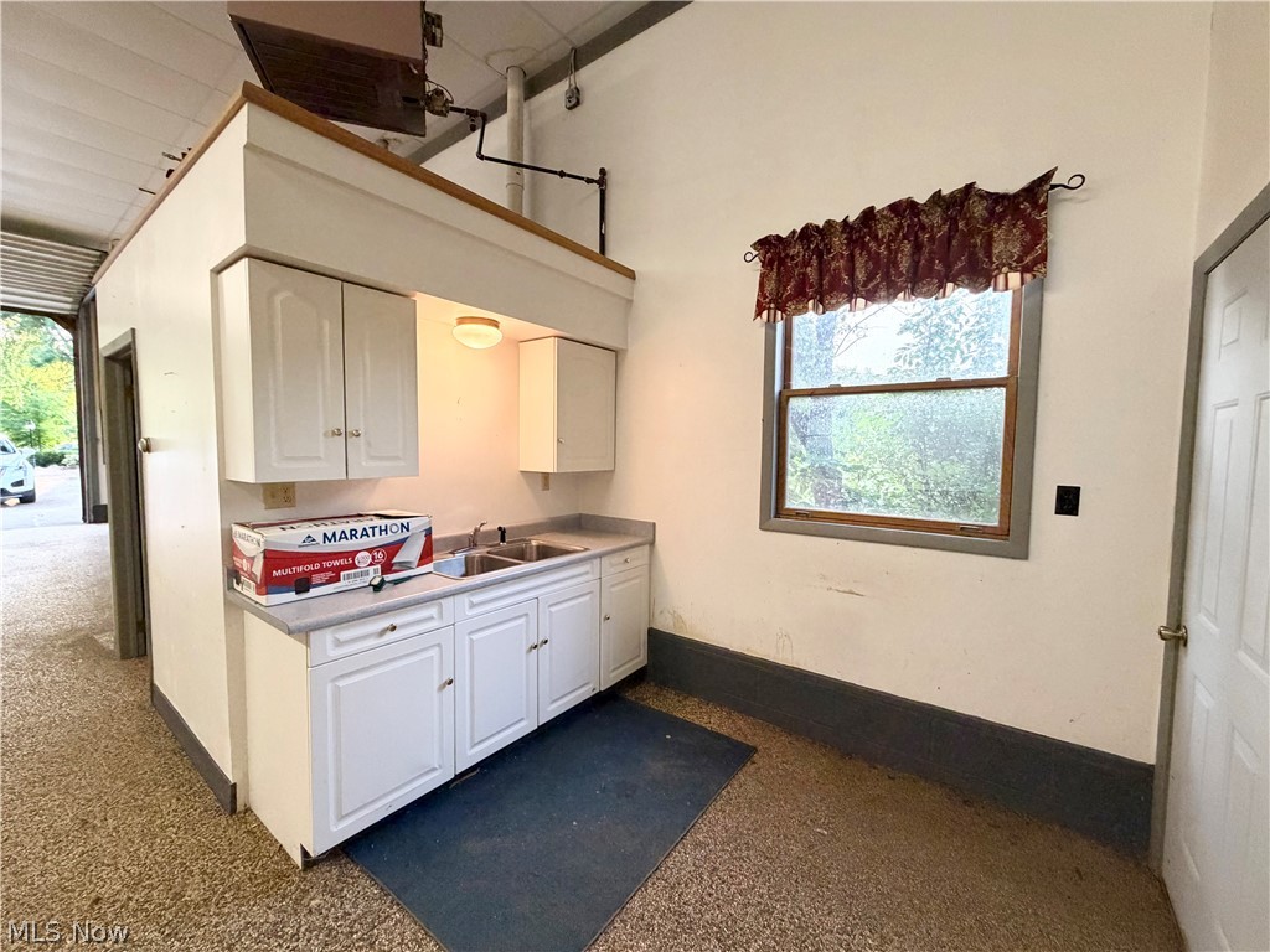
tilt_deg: -3.6
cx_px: 635
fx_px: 514
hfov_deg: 102.1
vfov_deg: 85.7
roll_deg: -0.7
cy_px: 476
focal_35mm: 14
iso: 400
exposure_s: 1/60
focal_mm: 2.22
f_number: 2.2
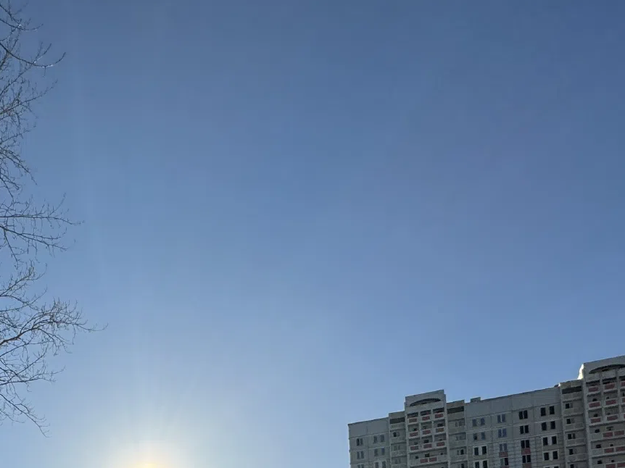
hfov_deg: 39.5
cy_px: 611
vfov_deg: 29.5
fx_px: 704
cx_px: -55
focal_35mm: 39
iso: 32
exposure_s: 1/4367
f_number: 2.2
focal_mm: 2.22
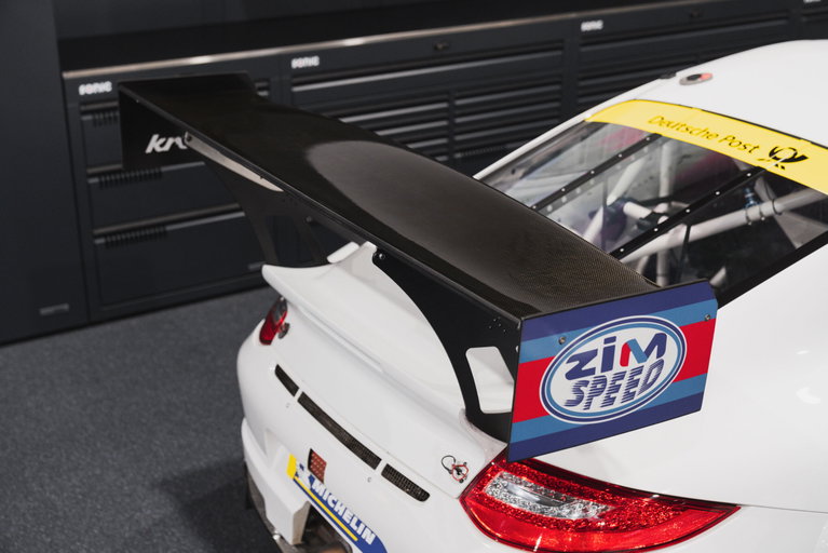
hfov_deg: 38.9
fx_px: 1173
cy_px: 276
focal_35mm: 51
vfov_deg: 26.5
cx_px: 414
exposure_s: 1/50
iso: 1600
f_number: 3.5
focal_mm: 51
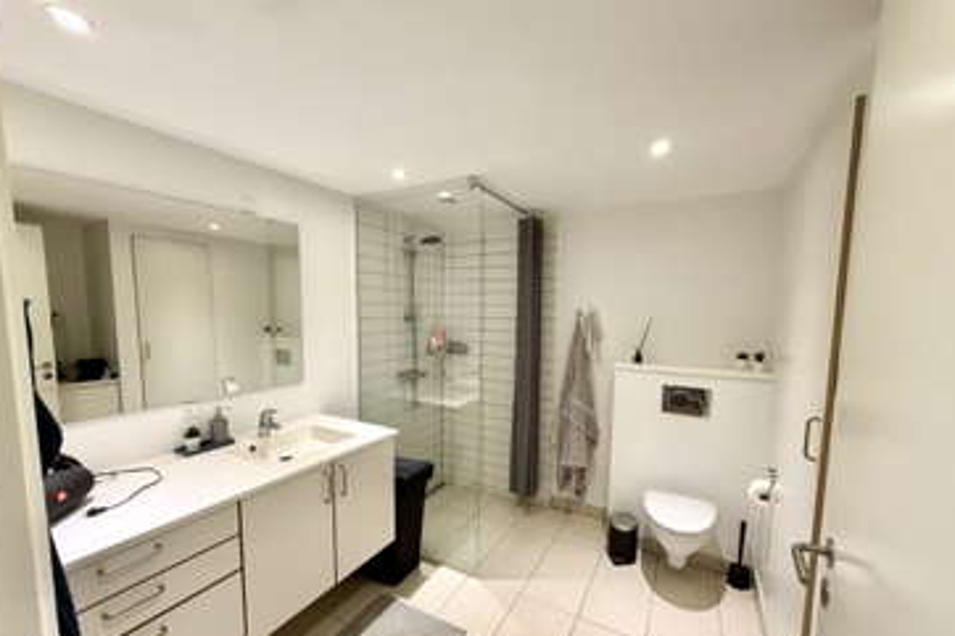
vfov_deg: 77.1
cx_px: 474
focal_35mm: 15
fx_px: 398
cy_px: 348
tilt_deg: -4.9
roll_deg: +0.3
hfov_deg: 100.4
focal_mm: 2.22
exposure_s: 1/50
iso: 250
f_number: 2.2
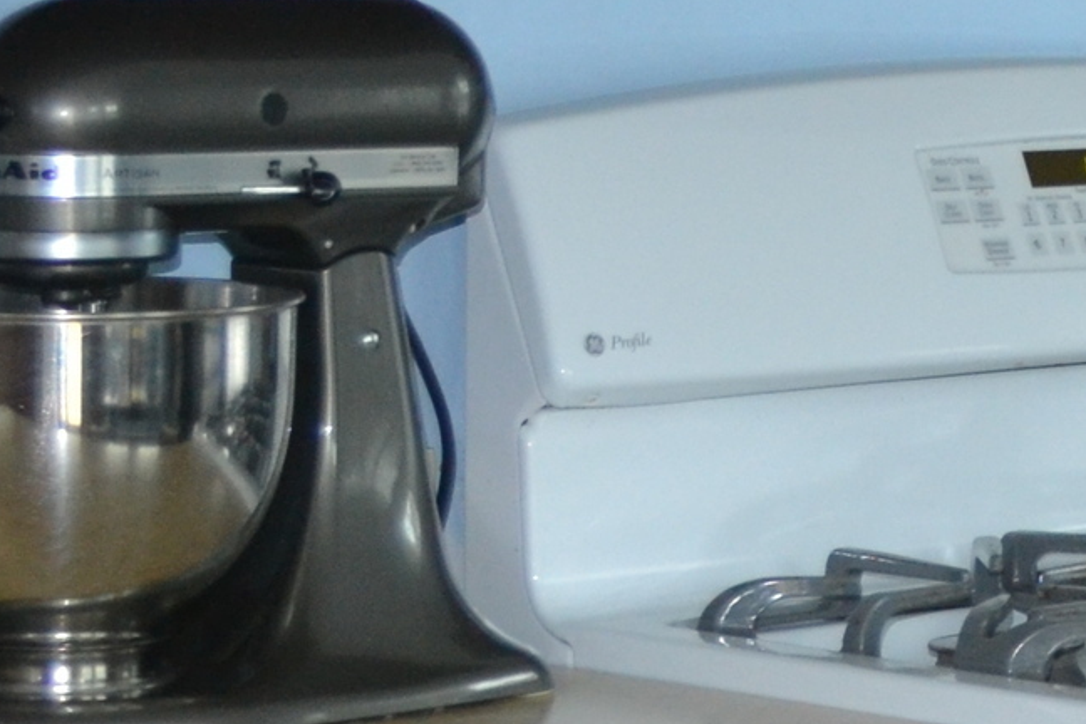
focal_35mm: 199
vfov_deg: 6.9
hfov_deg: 9.5
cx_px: 2378
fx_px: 6003
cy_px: 248
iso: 800
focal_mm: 28
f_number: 4.5
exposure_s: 1/60
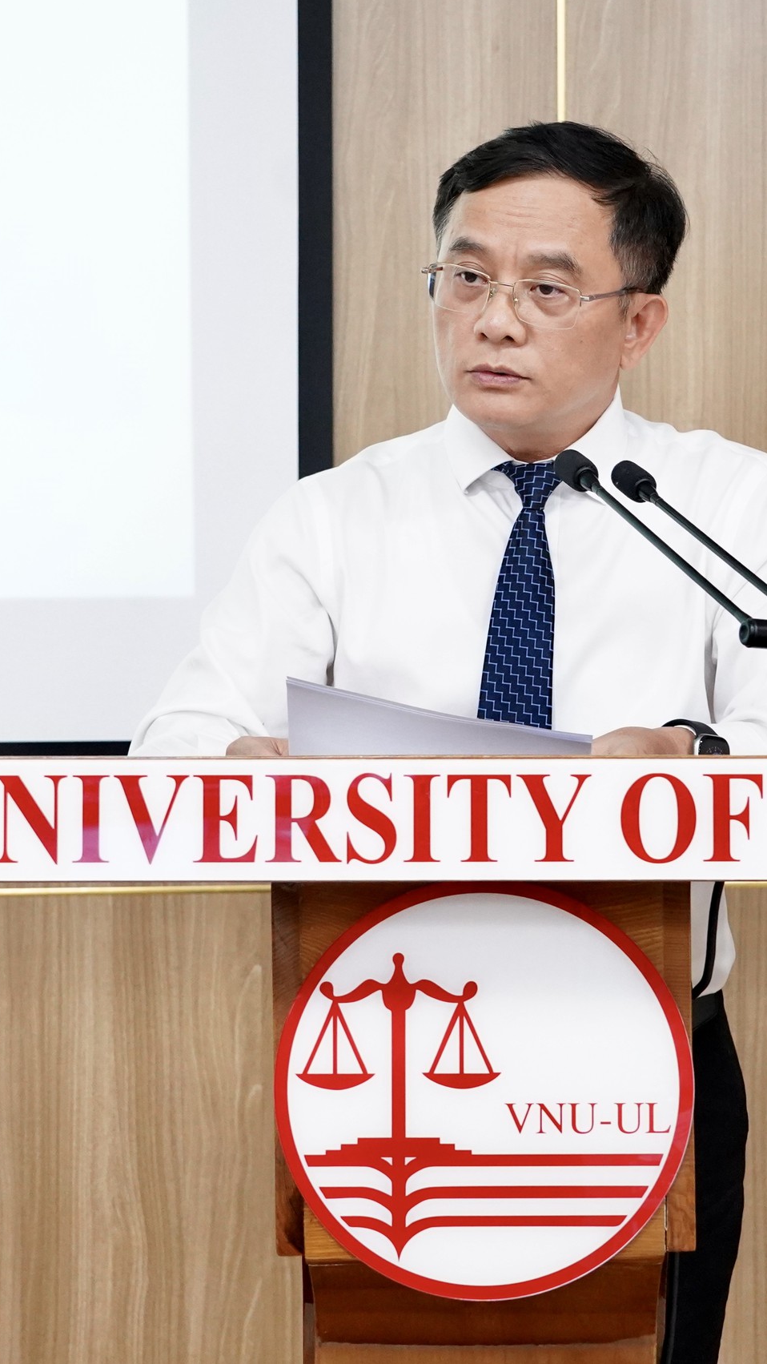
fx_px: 2278
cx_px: 449
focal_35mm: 63
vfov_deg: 33.3
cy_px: 681
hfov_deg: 19.1
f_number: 5
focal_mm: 40
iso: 5000
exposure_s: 1/160
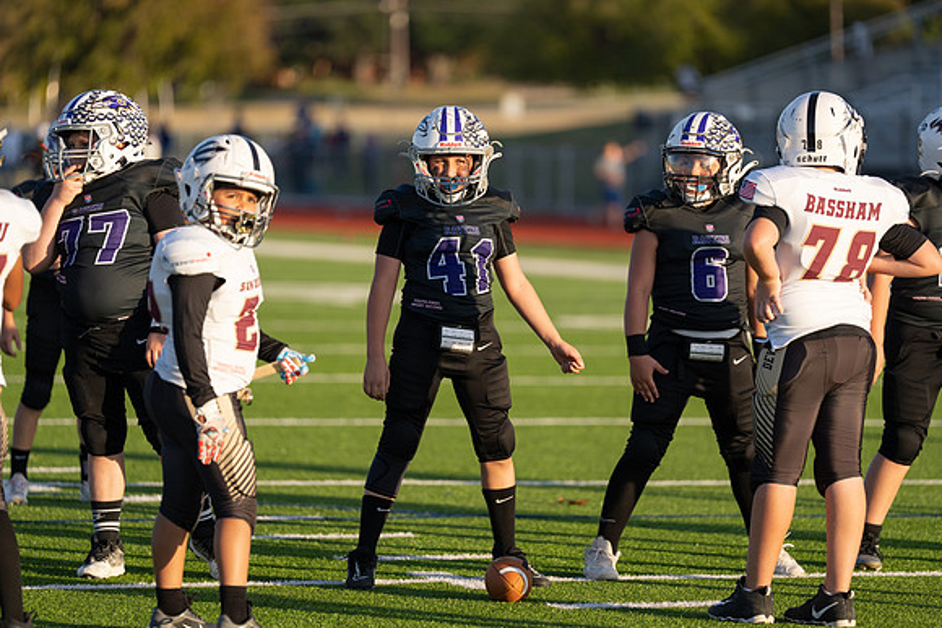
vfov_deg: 6.9
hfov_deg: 10.3
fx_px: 5234
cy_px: 314
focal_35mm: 200
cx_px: 471
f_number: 2.8
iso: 160
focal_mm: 200
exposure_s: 1/1600
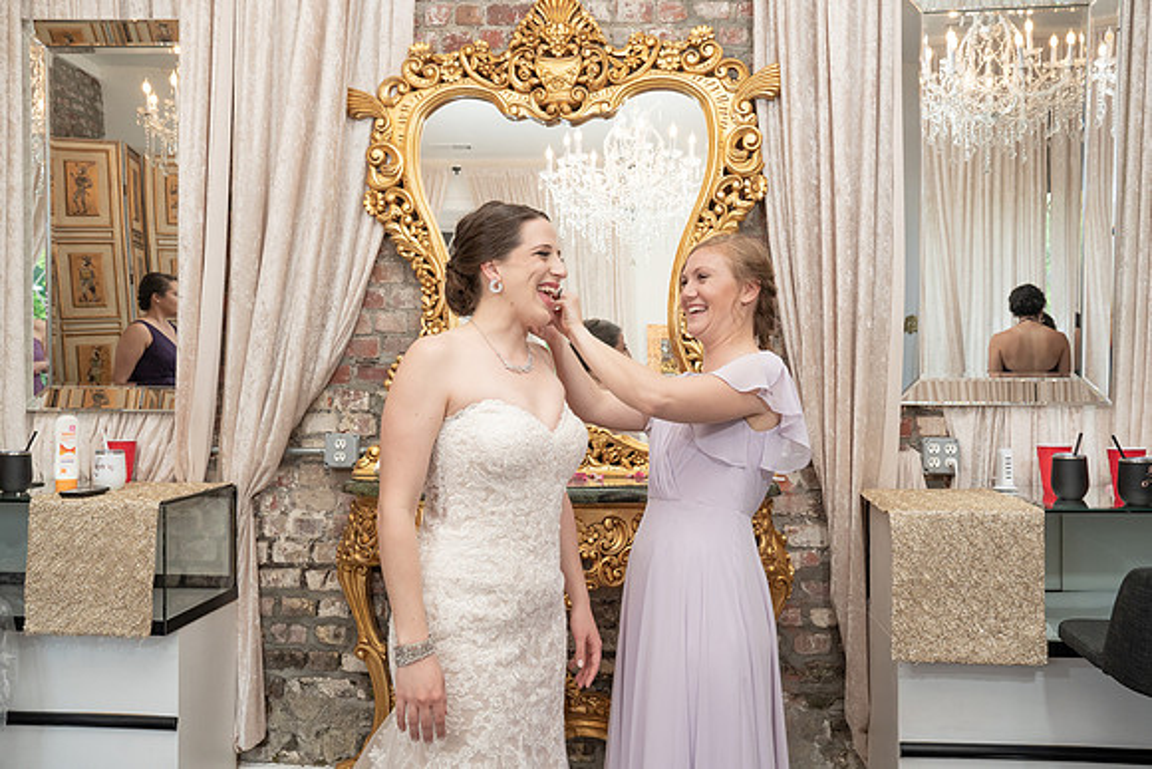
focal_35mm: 31
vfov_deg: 42.3
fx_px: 995
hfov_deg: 60.1
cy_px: 380
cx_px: 558
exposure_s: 1/200
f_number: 5.6
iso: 1000
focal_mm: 30
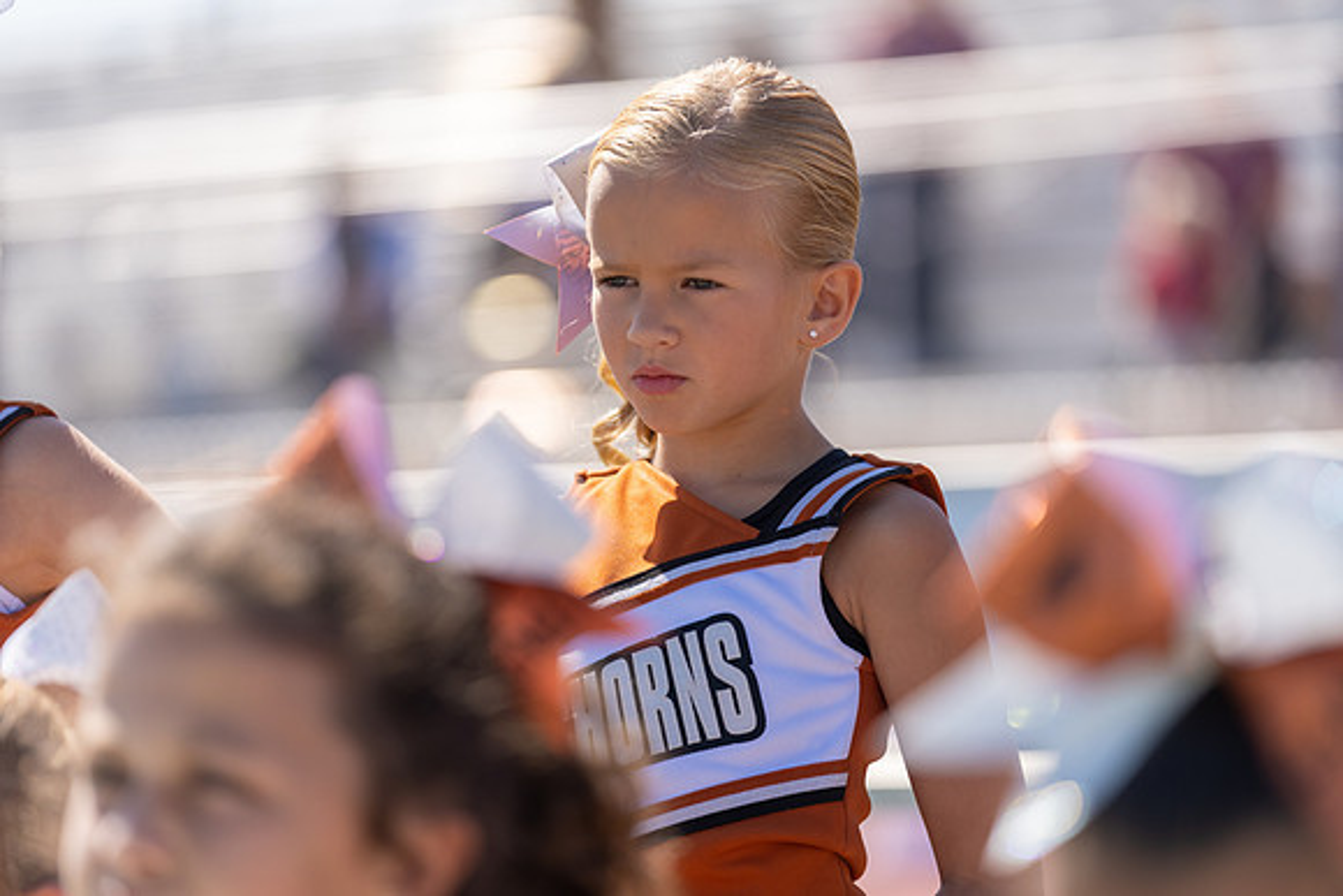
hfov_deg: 12.0
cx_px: 672
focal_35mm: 171
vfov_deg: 8.0
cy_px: 448
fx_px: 6380
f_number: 2.8
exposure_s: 1/1600
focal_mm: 171
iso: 100
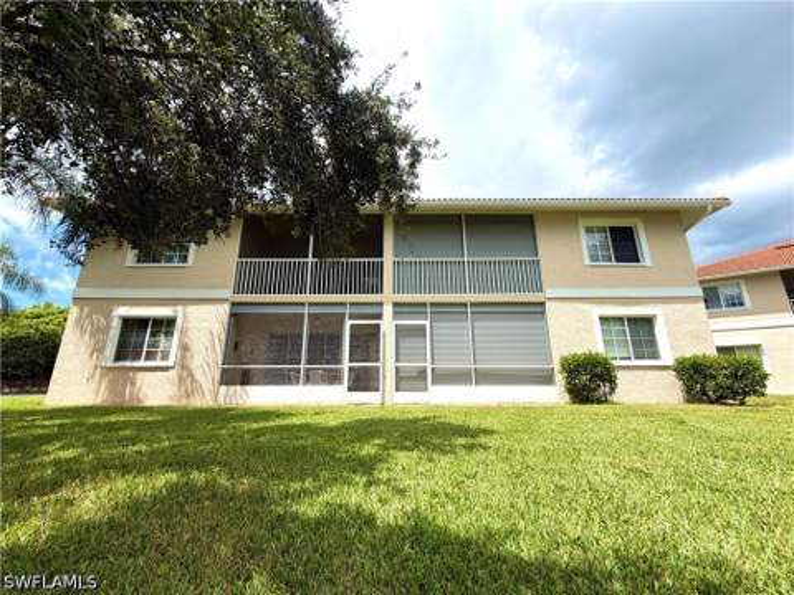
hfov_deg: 102.1
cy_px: 298
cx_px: 397
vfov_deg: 85.7
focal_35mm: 14
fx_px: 321
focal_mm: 2.22
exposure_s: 1/853
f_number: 2.2
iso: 20
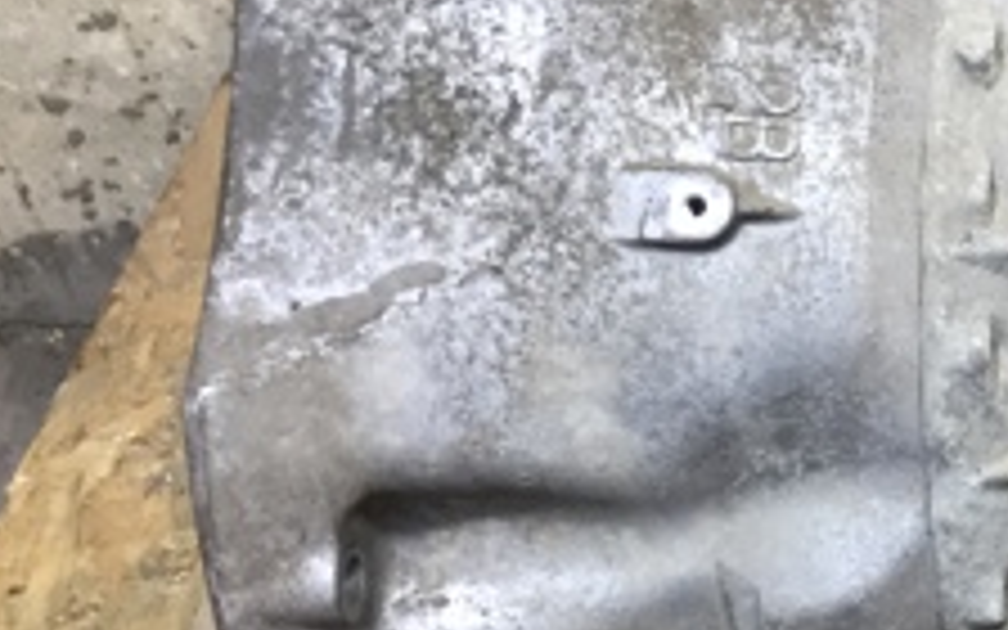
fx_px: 2417
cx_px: 1408
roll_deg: -1.8
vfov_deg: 14.8
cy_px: 360
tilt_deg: -43.0
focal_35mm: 88
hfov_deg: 20.8
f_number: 2.2
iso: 100
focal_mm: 4.15
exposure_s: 1/33
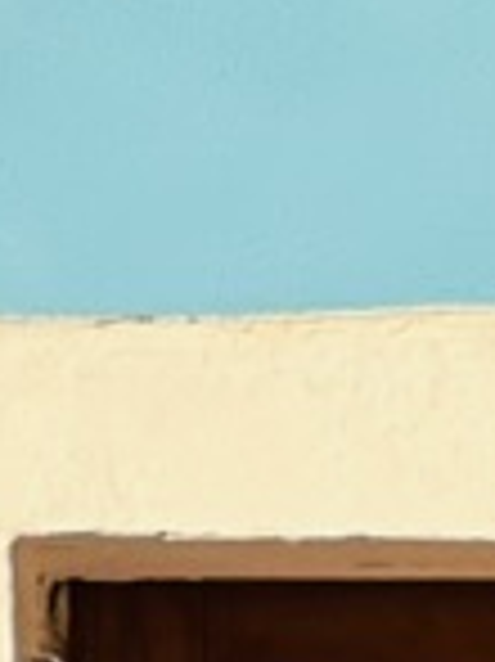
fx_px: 10273
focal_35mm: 538
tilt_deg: -2.3
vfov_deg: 3.6
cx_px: 778
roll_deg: +1.8
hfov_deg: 2.8
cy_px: 2283
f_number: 2.8
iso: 32
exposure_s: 1/445
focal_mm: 9
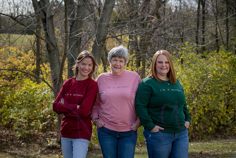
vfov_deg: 14.9
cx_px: 118
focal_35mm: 92
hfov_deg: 22.1
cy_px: 79
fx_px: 603
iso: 400
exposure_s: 1/800
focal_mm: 92
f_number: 5.6
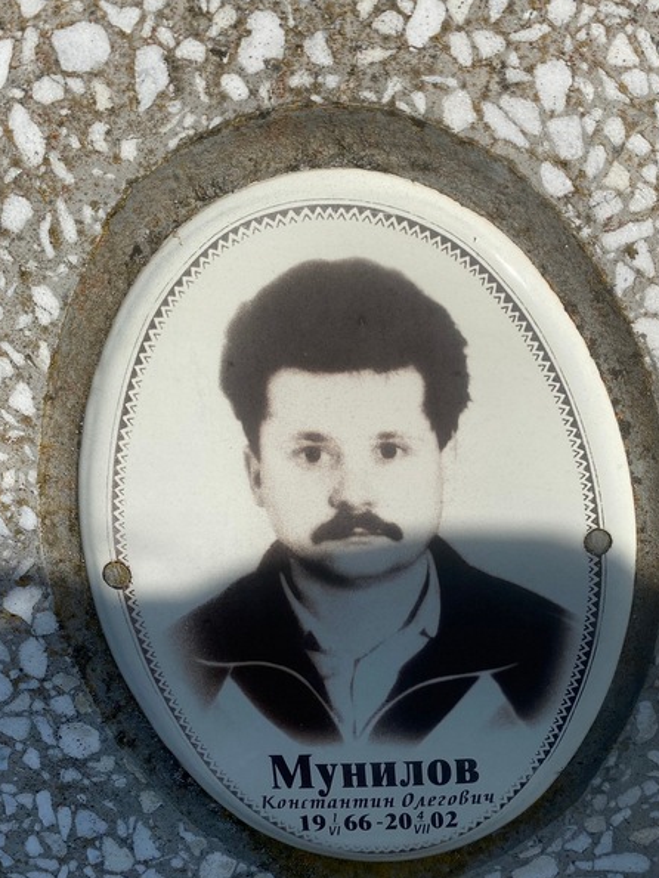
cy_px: 442
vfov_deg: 52.6
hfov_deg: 40.2
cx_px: 440
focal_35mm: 35
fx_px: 888
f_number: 1.8
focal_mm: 4.25
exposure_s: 1/4808
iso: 32
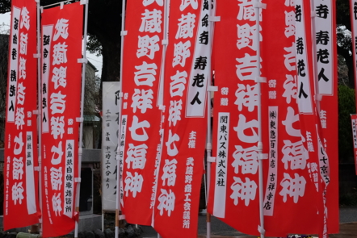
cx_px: 93
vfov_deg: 16.9
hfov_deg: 24.8
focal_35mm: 81
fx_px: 803
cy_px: 102
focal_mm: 23
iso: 200
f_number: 5.6
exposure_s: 1/200
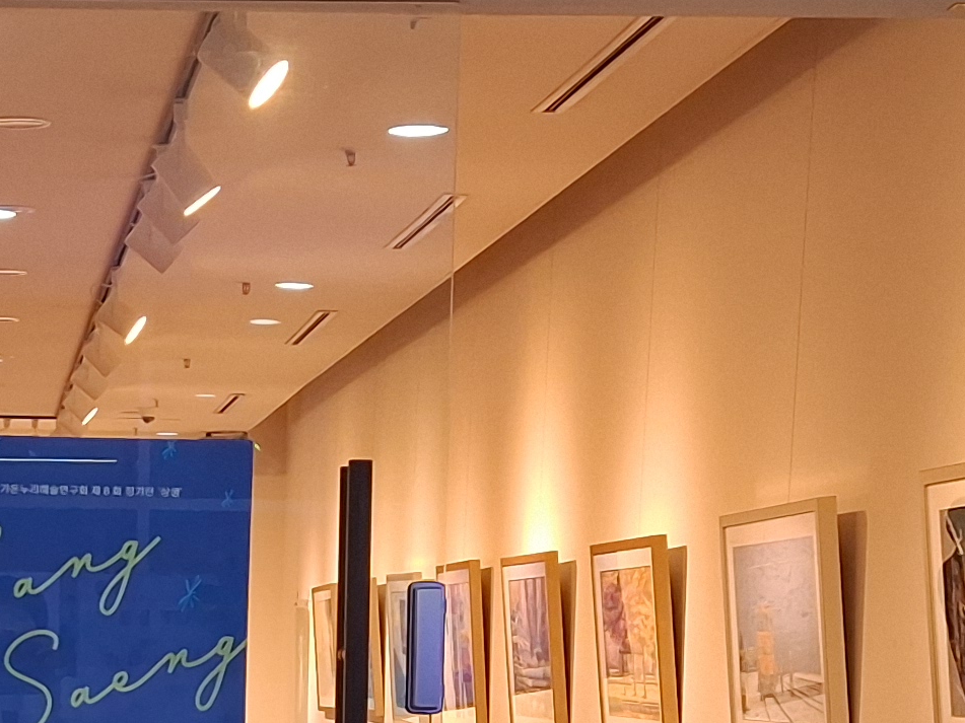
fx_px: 2955
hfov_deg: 18.2
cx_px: 45
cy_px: 799
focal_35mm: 106
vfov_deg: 13.7
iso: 250
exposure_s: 1/120
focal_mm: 5.23
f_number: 1.8
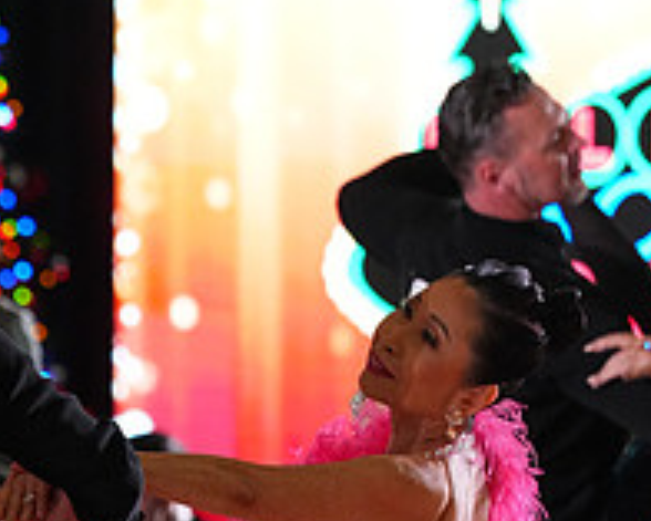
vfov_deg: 3.4
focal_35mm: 456
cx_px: 81
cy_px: 730
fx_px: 8790
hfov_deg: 4.2
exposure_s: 1/400
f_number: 5
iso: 6400
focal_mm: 164
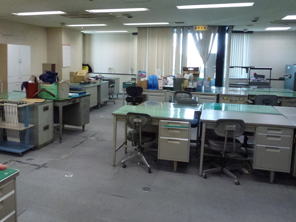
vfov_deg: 44.0
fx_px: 274
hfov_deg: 56.1
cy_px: 91
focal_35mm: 32
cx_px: 109
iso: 640
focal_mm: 4.3
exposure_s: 1/125
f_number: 3.3
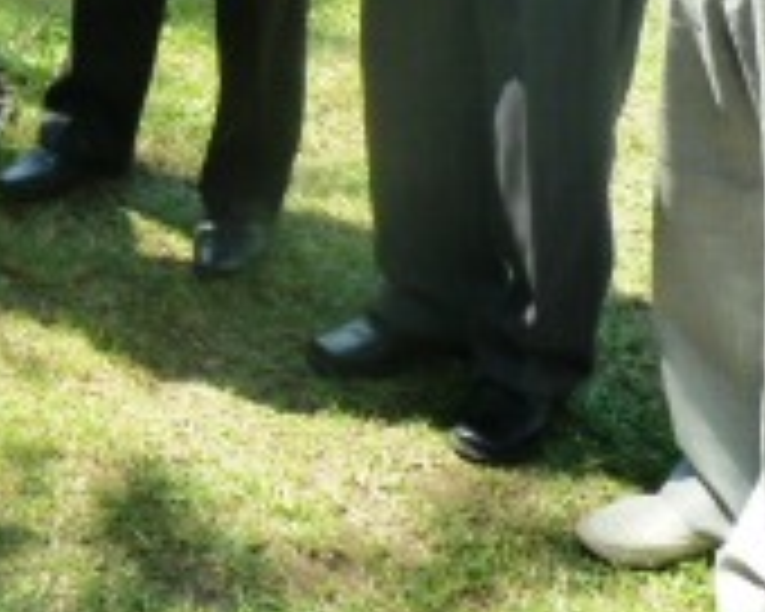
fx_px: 2083
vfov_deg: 15.2
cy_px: -364
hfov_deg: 18.9
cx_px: -302
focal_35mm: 92
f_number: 4
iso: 125
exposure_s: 1/200
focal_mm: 4.1
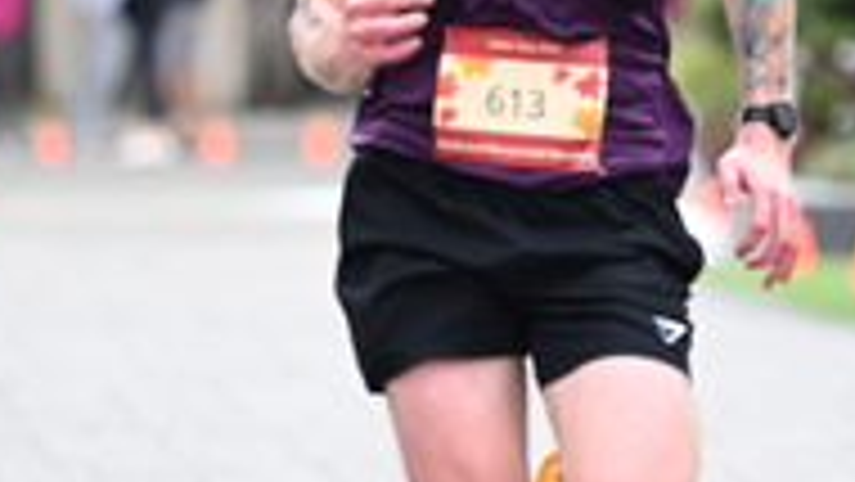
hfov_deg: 3.9
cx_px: 542
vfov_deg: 2.2
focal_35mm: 547
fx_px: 12405
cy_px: 248
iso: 1250
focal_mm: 180
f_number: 2.8
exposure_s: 1/1600
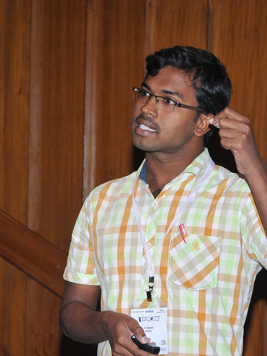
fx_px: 1810
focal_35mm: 176
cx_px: 118
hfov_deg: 8.4
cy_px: 248
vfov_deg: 11.2
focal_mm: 58
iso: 500
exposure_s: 1/125
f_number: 5
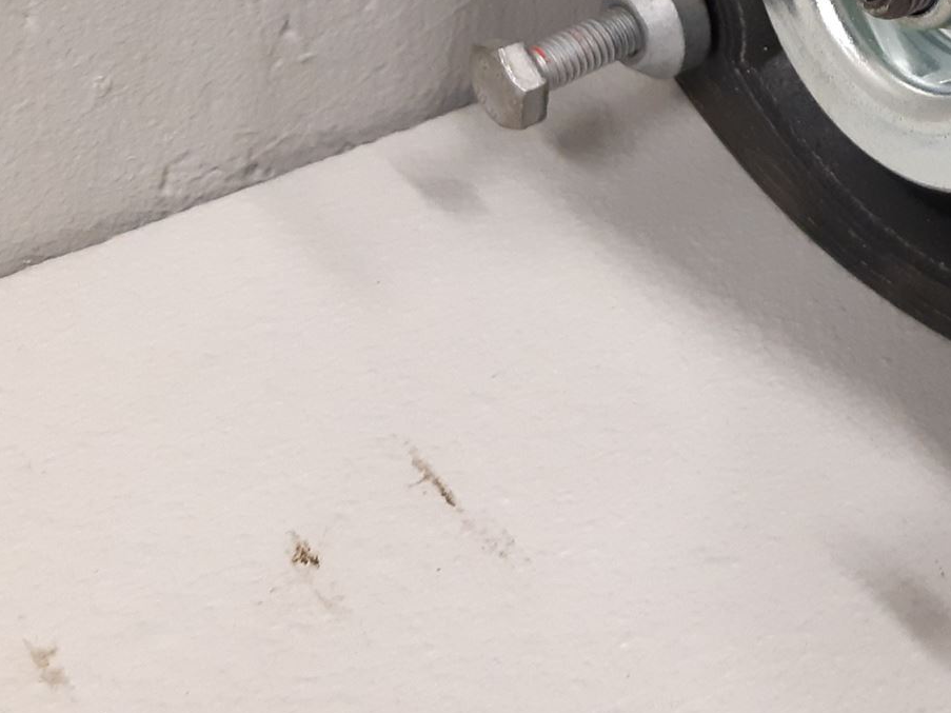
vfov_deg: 23.7
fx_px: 1621
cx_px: 957
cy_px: -5
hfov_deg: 30.3
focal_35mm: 59
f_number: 1.7
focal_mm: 3.93
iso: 250
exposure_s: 1/50
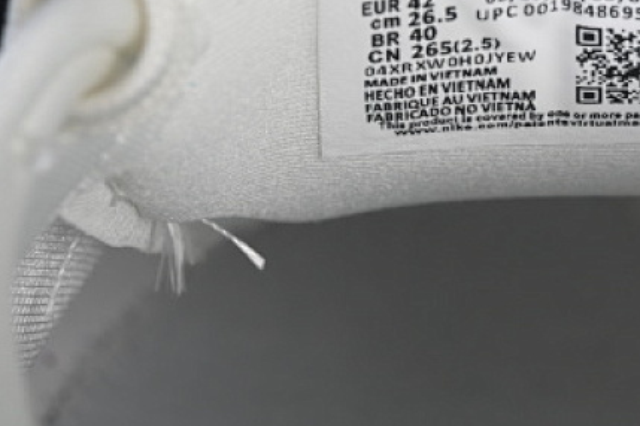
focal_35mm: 189
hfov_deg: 10.8
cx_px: 507
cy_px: 55
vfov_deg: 7.3
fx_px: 3360
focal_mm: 50
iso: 160
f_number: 8
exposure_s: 1/80
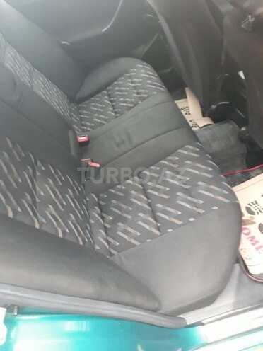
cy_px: 176
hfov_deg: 51.4
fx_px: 274
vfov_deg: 65.3
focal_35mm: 27
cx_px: 132
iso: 400
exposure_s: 1/17
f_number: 1.9
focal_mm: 3.6
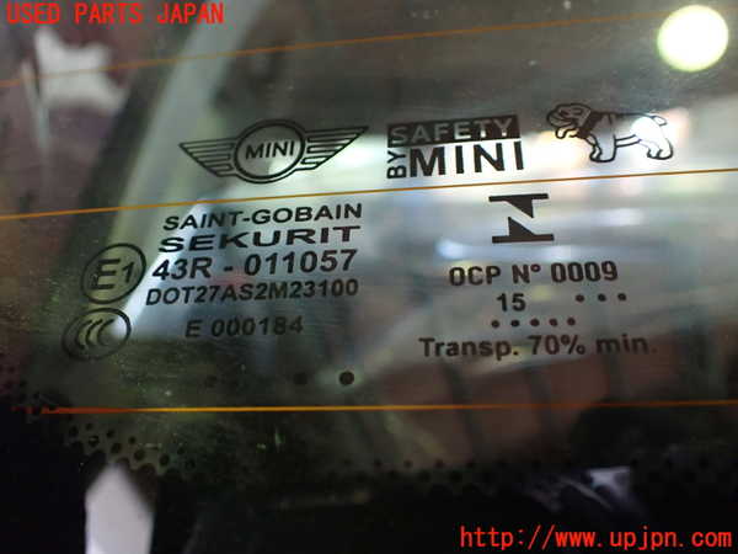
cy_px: 277
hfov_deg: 60.0
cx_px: 369
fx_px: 640
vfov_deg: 46.8
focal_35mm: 30
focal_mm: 5.4
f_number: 2.3
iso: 800
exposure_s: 1/40
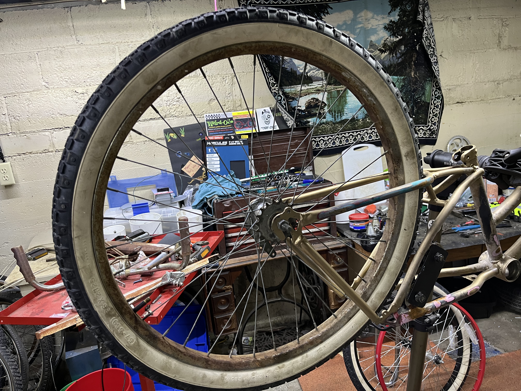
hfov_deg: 67.3
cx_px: 260
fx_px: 391
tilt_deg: -14.5
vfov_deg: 53.1
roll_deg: +6.6
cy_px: 196
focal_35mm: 26
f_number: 1.6
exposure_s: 1/60
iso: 200
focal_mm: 5.1
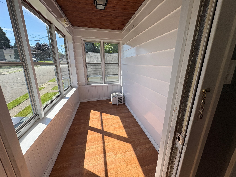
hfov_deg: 102.1
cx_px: 118
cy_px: 88
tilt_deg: -14.5
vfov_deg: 85.7
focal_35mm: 14
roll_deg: -0.9
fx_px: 95
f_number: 2.2
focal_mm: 2.22
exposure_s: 1/1006
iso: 50
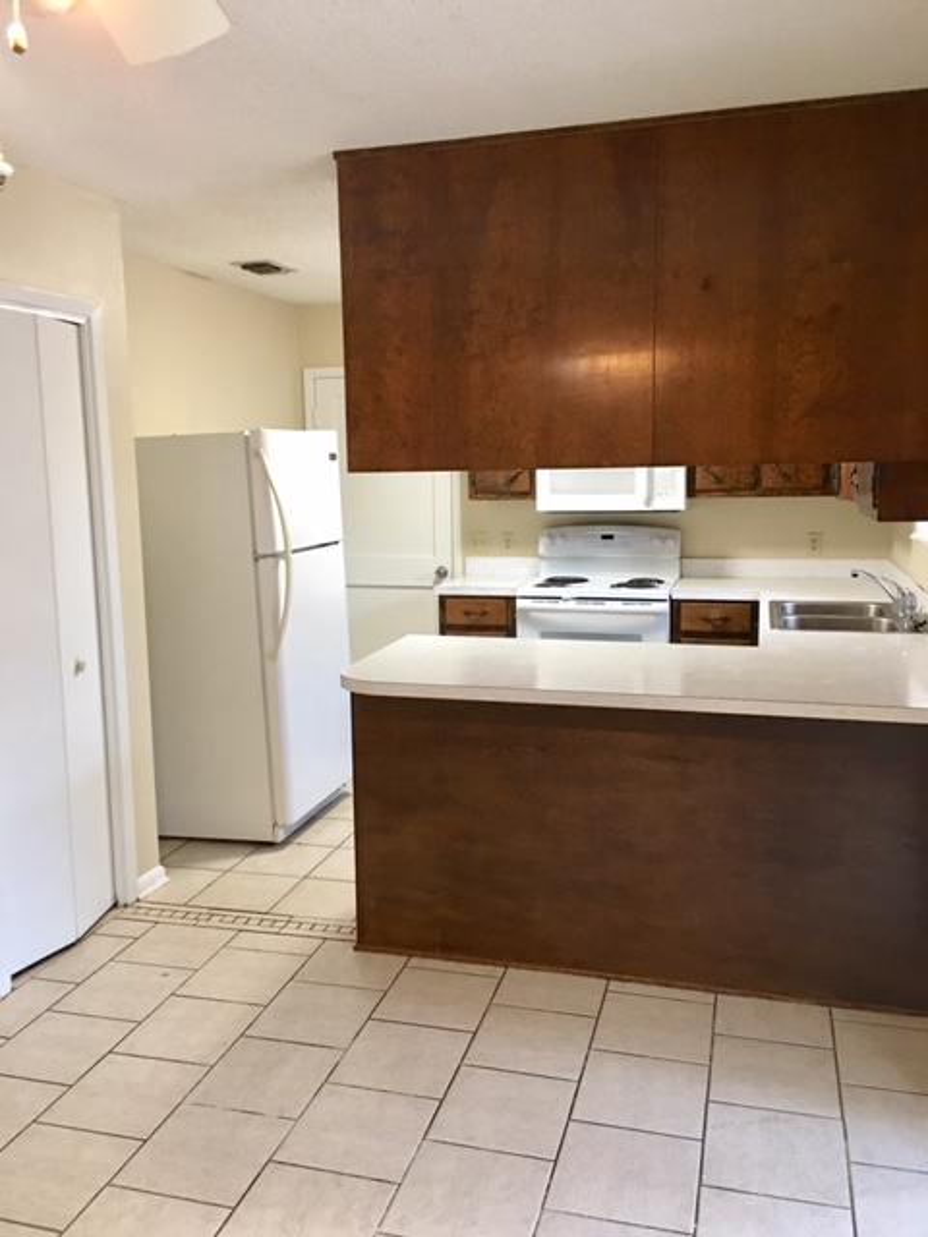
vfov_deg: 61.7
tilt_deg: -7.0
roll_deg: +1.9
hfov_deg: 48.2
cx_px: 464
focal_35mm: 29
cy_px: 618
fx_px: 1037
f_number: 2.2
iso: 100
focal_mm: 4.15
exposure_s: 1/15
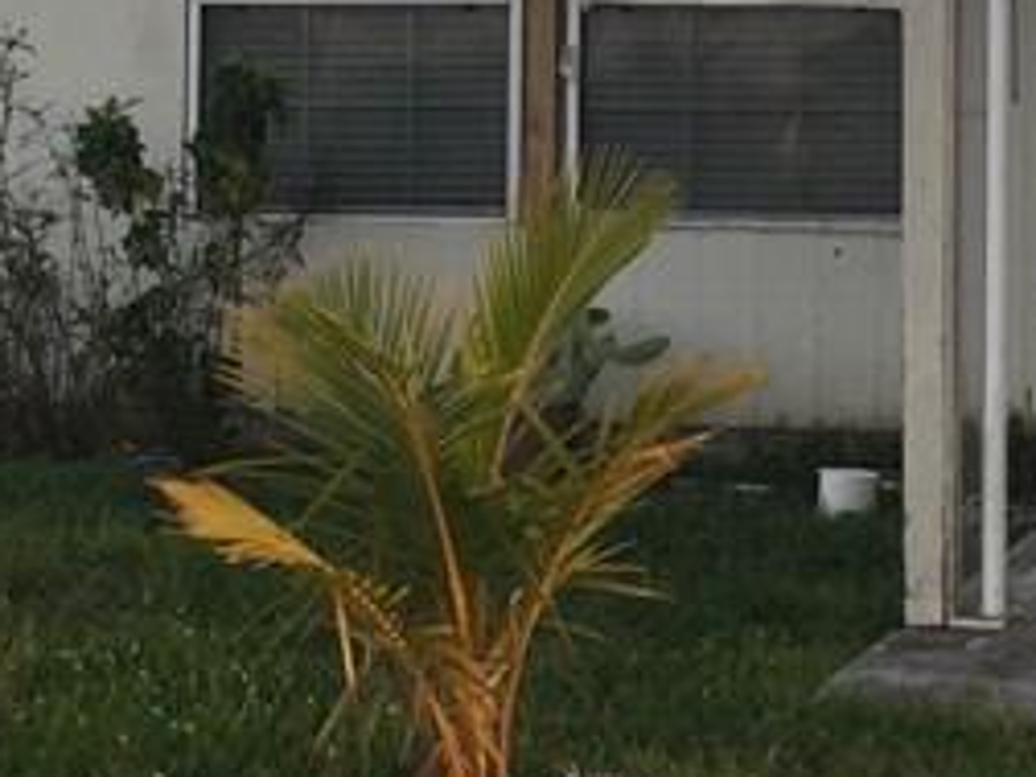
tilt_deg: +1.7
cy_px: 111
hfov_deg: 16.6
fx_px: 3532
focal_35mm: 118
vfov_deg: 12.5
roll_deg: -1.4
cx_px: 769
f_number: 2.2
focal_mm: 4.15
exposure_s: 1/243
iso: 32
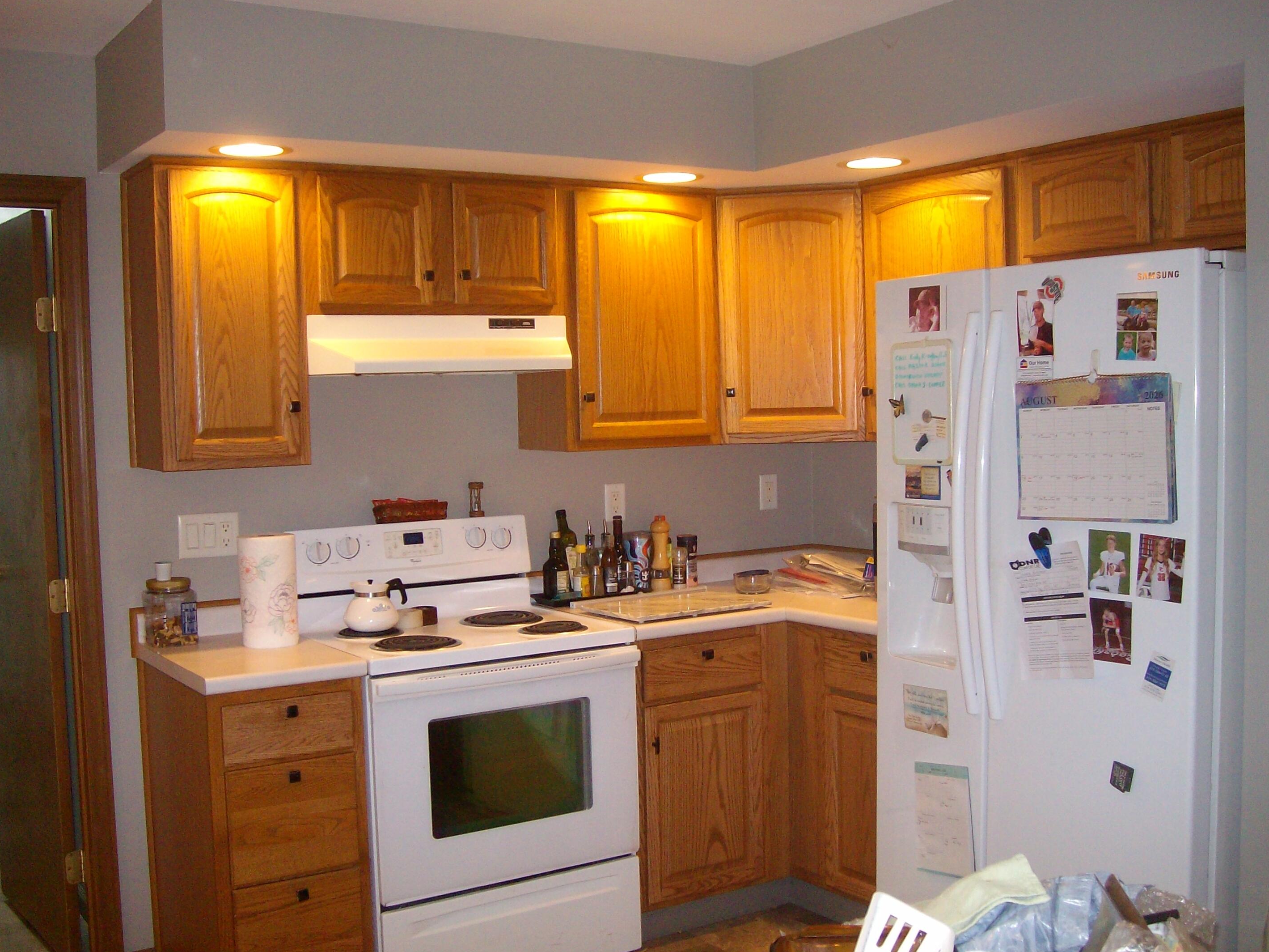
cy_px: 479
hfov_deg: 50.1
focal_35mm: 37
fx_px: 1356
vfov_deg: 38.7
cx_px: 626
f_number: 2.8
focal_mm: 5.8
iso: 208
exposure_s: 1/40
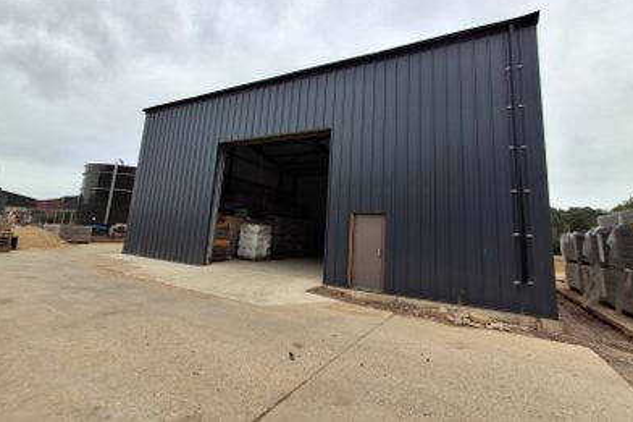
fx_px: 299
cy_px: 181
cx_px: 316
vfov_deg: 70.0
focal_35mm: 17
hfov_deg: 93.3
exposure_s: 1/1035
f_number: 2.2
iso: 40
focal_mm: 1.64
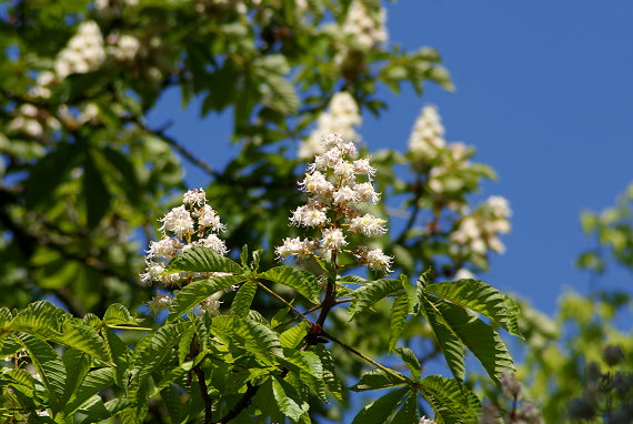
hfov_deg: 4.0
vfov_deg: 2.7
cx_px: 318
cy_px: 230
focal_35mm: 516
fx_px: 9087
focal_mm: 280
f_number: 8
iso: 100
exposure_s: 1/160
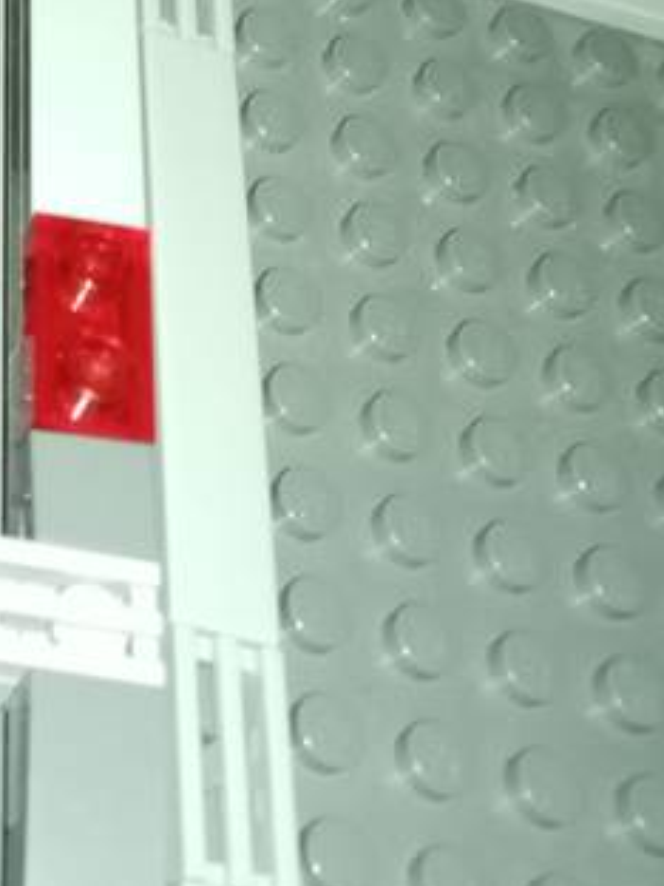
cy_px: -24
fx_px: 1918
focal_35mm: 75
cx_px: -553
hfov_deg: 16.3
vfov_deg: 24.6
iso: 456
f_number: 1.8
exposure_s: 1/25
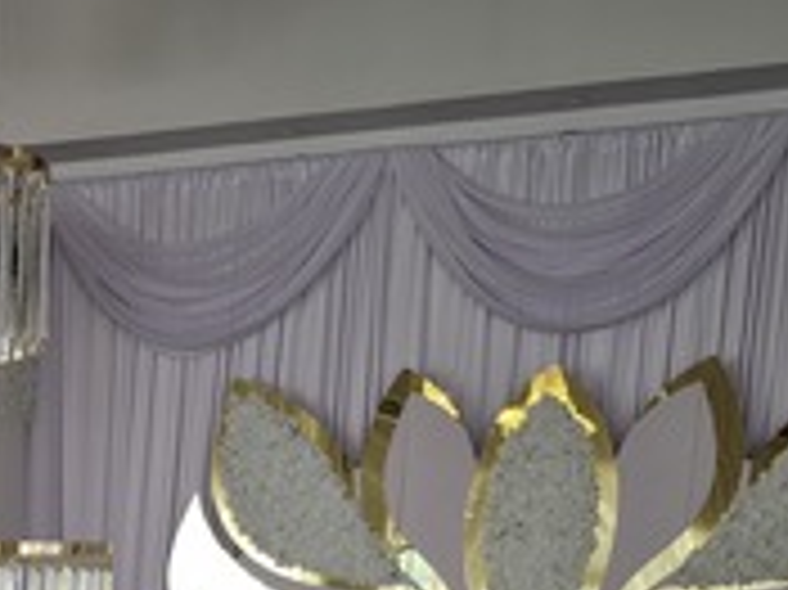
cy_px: 986
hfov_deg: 22.7
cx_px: -167
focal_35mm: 79
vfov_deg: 16.3
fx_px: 1797
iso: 25
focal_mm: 5.4
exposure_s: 1/60
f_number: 1.8
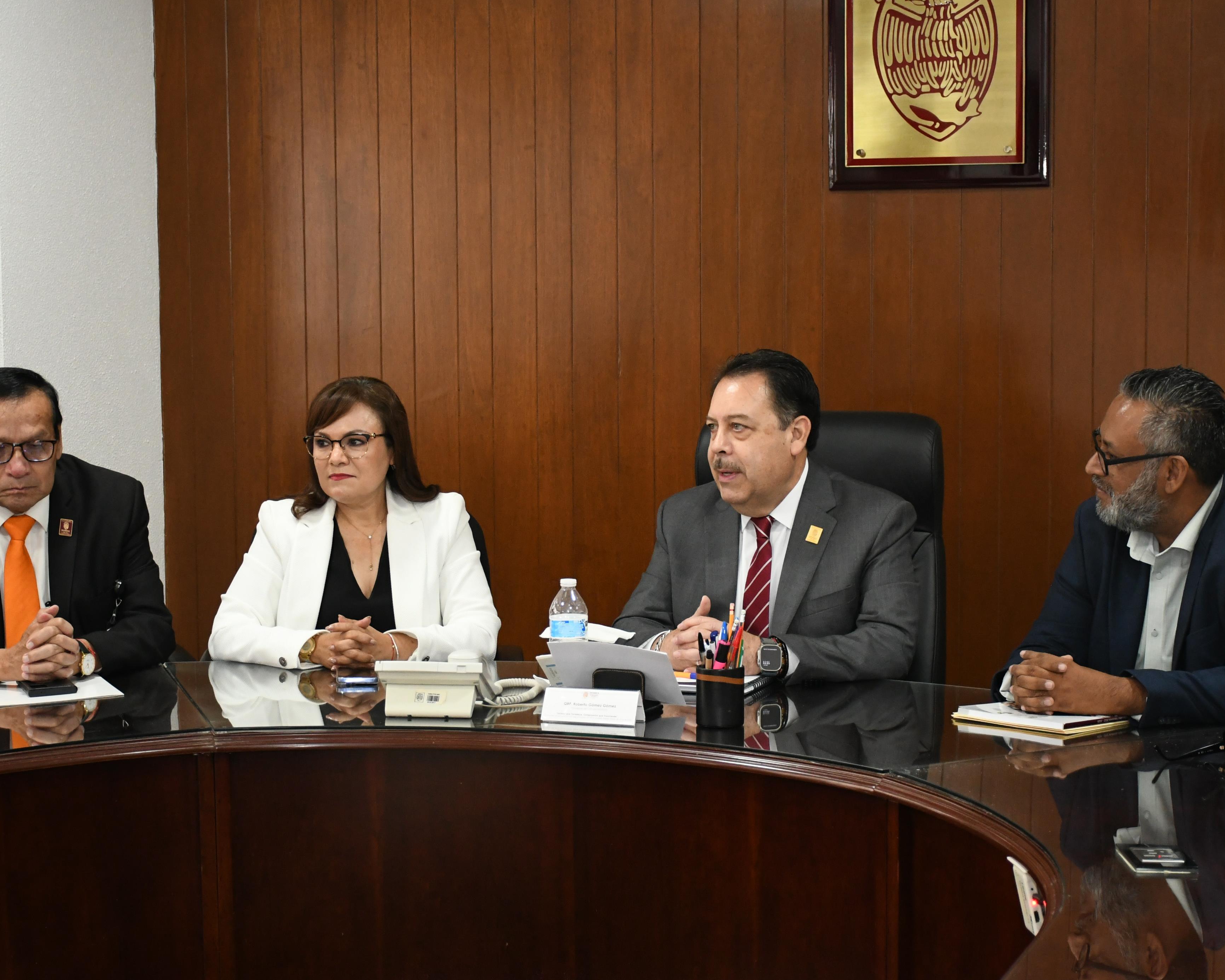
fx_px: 2465
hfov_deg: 27.9
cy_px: 492
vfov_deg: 22.5
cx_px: 592
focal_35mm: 68
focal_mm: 40
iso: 2500
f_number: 4.5
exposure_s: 1/100
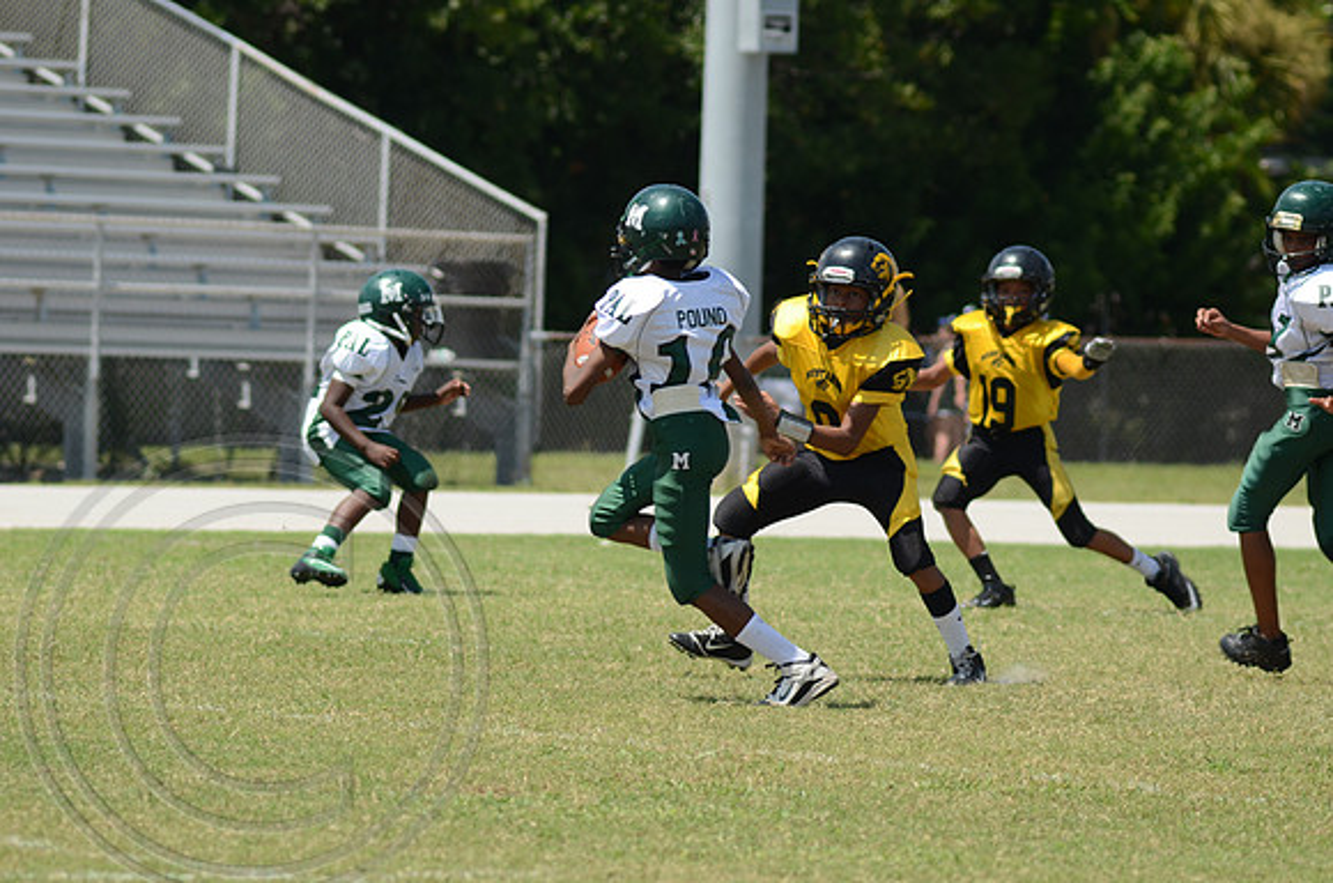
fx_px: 11638
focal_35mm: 315
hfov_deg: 6.6
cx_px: 666
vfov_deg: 4.3
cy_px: 442
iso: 200
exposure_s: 1/800
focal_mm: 210
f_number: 6.3
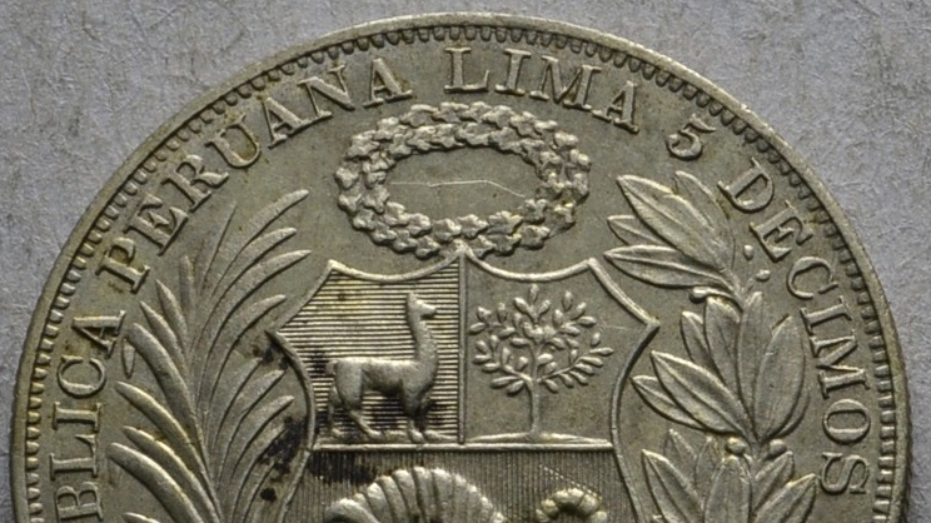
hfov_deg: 11.4
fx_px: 4615
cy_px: 915
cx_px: 926
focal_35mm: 187
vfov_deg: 6.4
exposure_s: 1/250
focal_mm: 36
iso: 400
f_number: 14
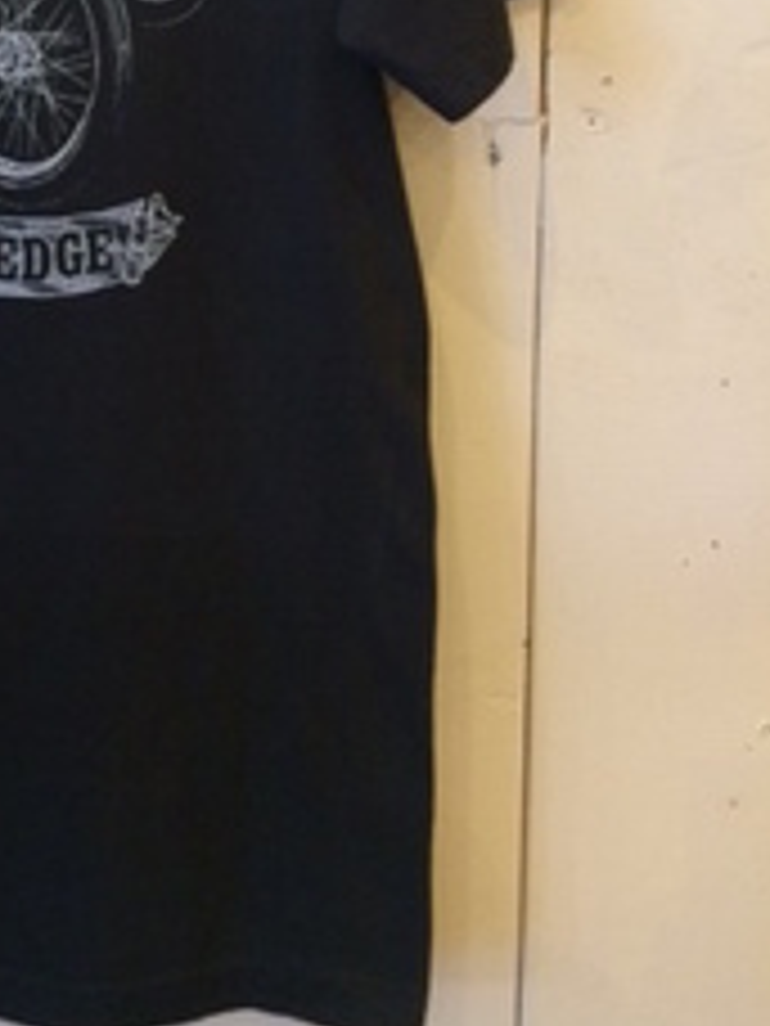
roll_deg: +0.5
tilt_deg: -5.8
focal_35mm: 61
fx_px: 1809
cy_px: 108
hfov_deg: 22.9
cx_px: -36
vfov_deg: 30.3
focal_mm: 4.15
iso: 200
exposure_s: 1/33
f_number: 2.2
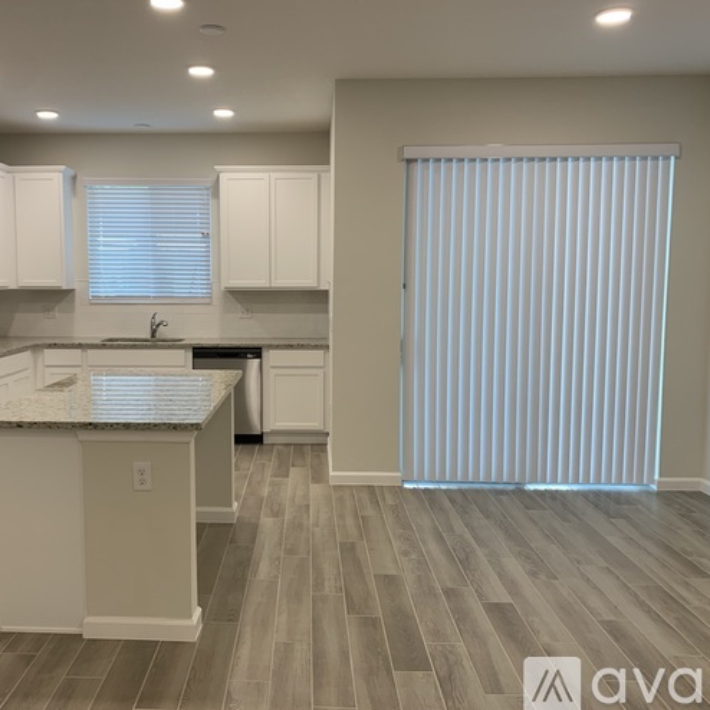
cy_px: 355
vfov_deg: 52.5
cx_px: 277
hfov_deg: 52.1
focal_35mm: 31
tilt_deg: -4.6
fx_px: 719
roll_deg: -0.3
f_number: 1.8
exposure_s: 1/60
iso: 64
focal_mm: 4.25
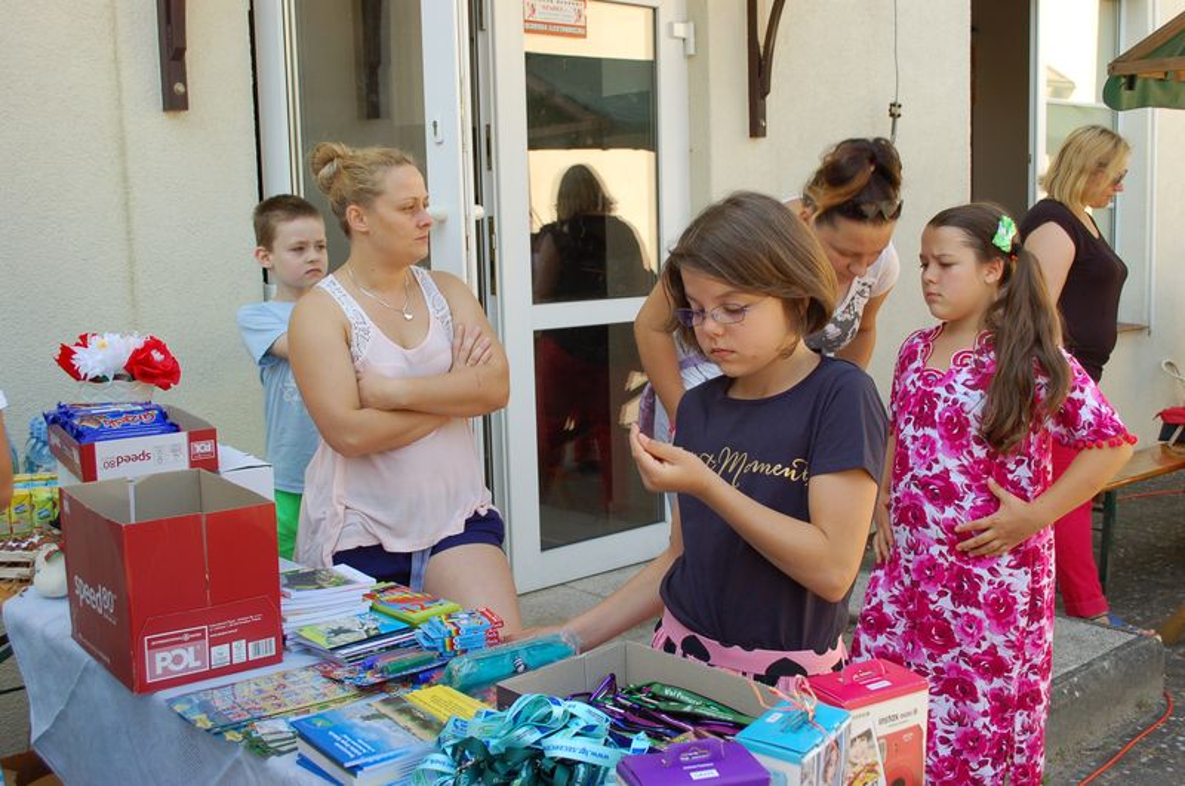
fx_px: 1282
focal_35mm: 39
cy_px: 393
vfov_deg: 34.1
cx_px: 592
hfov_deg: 49.6
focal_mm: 26
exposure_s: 1/125
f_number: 5.6
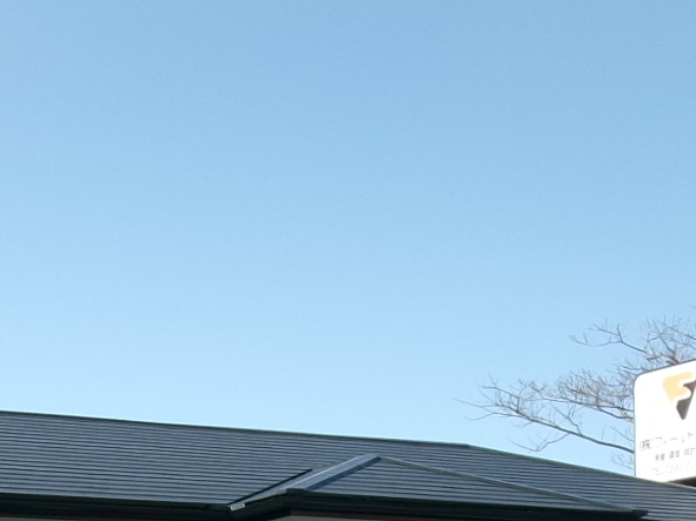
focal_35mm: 97
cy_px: 664
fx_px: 1950
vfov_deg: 14.6
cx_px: 203
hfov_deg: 20.1
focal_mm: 5.1
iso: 100
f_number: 10.8
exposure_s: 1/85
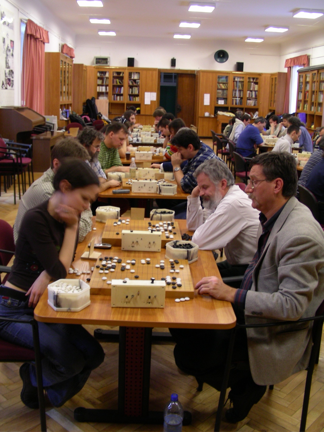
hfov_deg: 37.7
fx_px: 474
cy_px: 216
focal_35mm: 38
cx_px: 162
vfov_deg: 49.0
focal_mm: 6.3
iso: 95
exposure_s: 1/4.2
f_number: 3.5
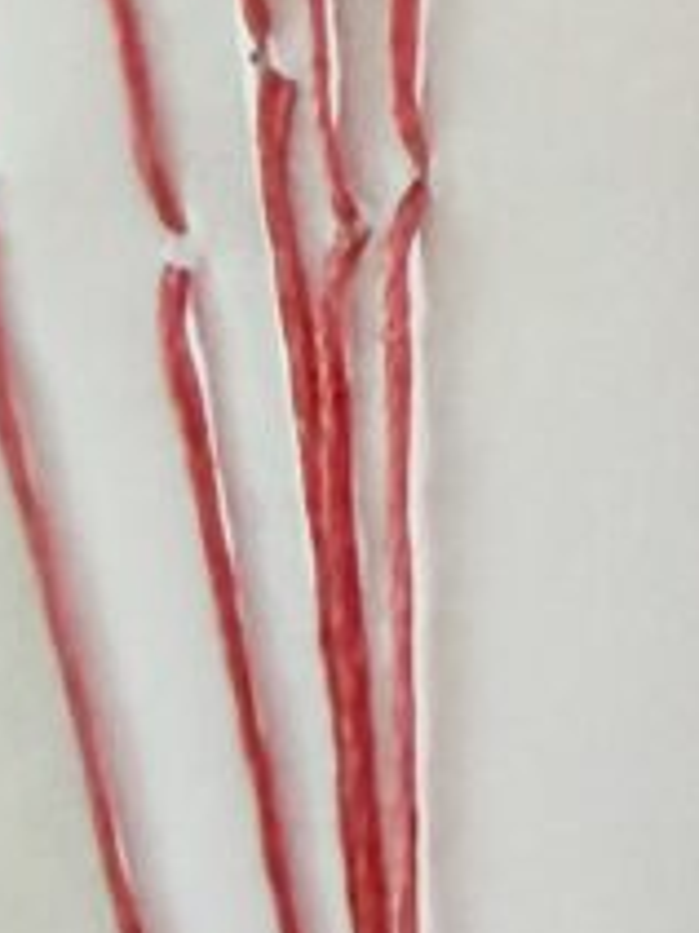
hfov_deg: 7.3
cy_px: -168
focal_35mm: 182
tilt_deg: -88.9
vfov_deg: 10.7
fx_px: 4905
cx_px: 2031
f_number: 2.2
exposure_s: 1/60
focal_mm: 2.22
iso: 400
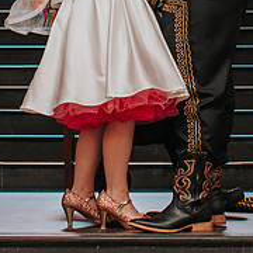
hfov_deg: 12.3
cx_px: 96
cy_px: -74
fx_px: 1174
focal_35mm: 142
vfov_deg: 12.0
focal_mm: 35
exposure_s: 1/200
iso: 1000
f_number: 3.2
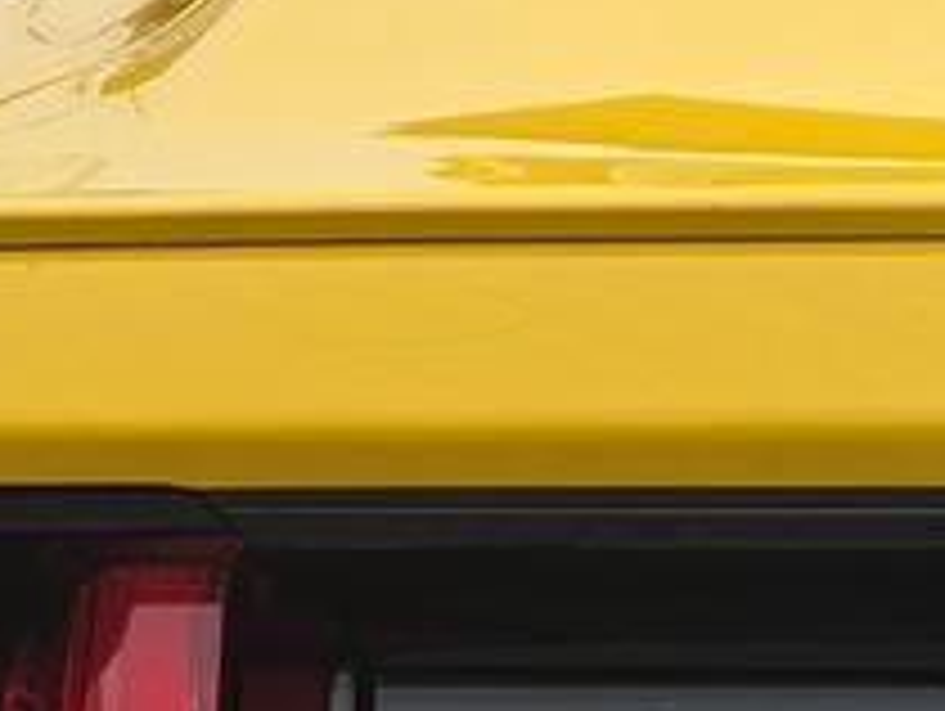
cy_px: 981
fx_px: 3826
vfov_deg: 10.3
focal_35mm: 140
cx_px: 1899
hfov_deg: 12.4
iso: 80
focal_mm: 6.3
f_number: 1.7
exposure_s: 1/4145
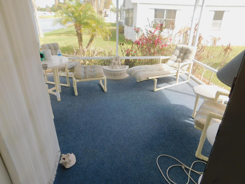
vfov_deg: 58.9
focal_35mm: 23
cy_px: 92
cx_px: 122
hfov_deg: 73.9
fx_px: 163
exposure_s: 1/250
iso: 125
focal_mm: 4
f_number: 3
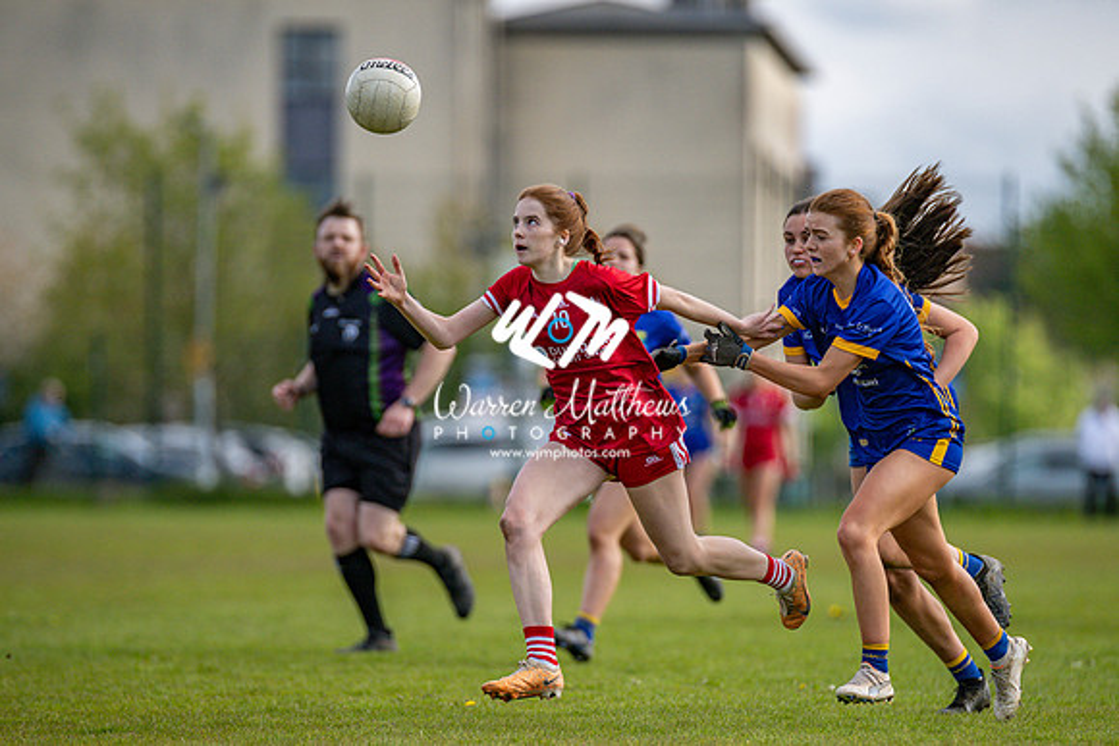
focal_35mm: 384
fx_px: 11948
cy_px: 474
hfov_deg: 5.4
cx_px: 595
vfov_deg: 3.6
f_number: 2.8
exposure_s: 1/6400
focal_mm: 300
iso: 320
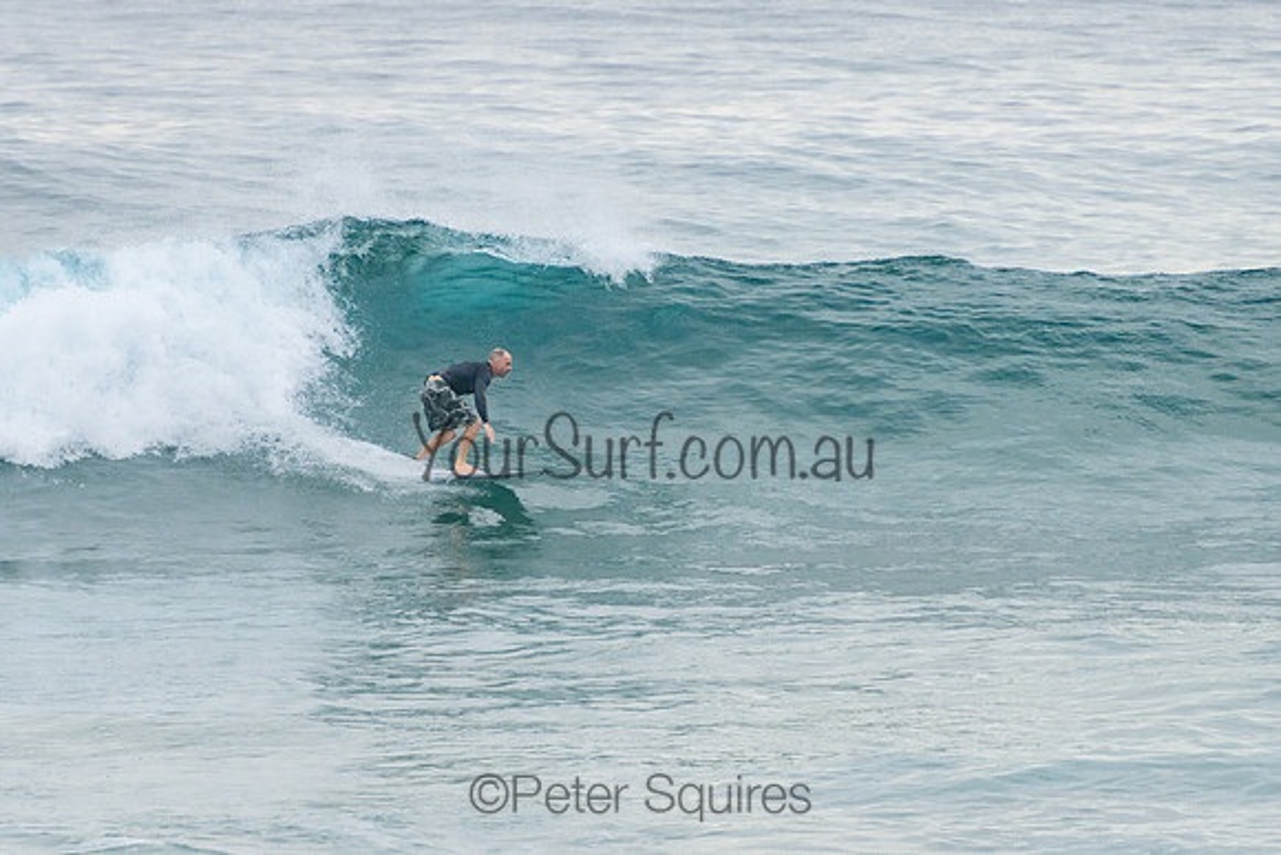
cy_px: 418
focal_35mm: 549
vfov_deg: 2.5
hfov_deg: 3.8
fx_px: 19554
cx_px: 610
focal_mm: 400
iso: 500
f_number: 5.6
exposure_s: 1/1250
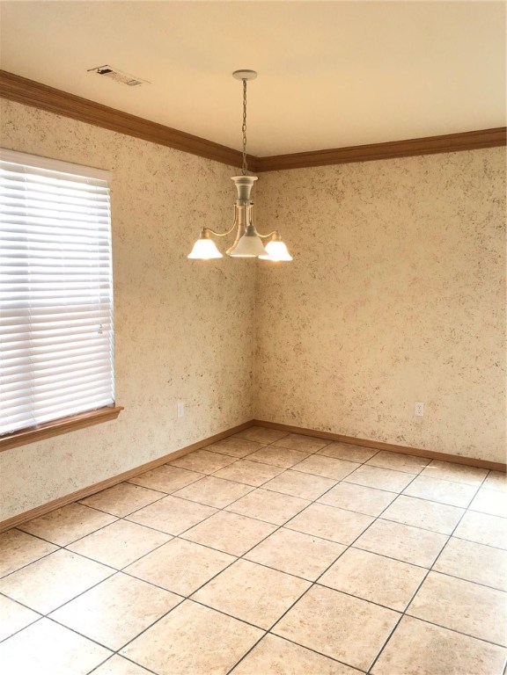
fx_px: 547
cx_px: 254
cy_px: 338
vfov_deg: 63.4
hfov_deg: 49.7
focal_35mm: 28
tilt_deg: -5.5
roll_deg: -1.0
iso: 40
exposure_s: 1/30
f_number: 1.8
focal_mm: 3.99
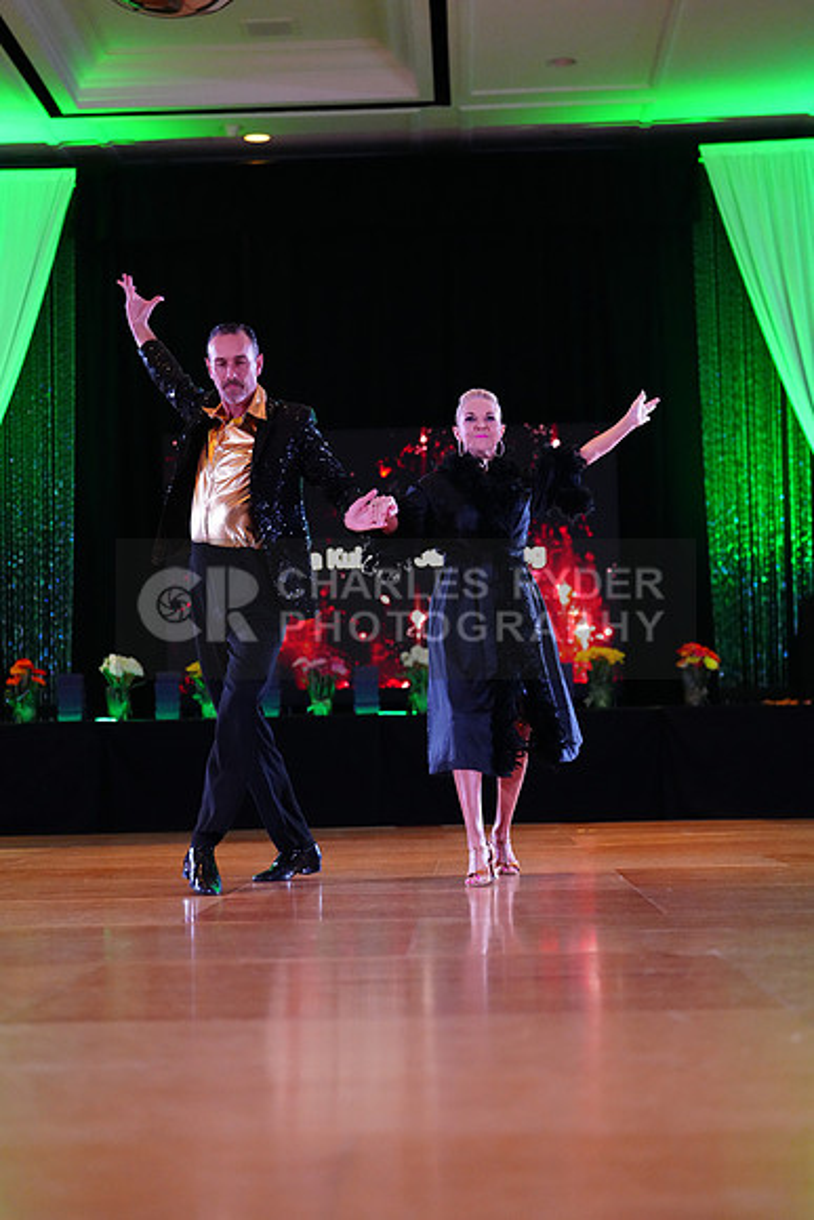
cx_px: 407
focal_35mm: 70
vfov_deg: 28.8
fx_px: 2373
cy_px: 610
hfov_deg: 19.5
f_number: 2.8
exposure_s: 1/400
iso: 6400
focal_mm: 70
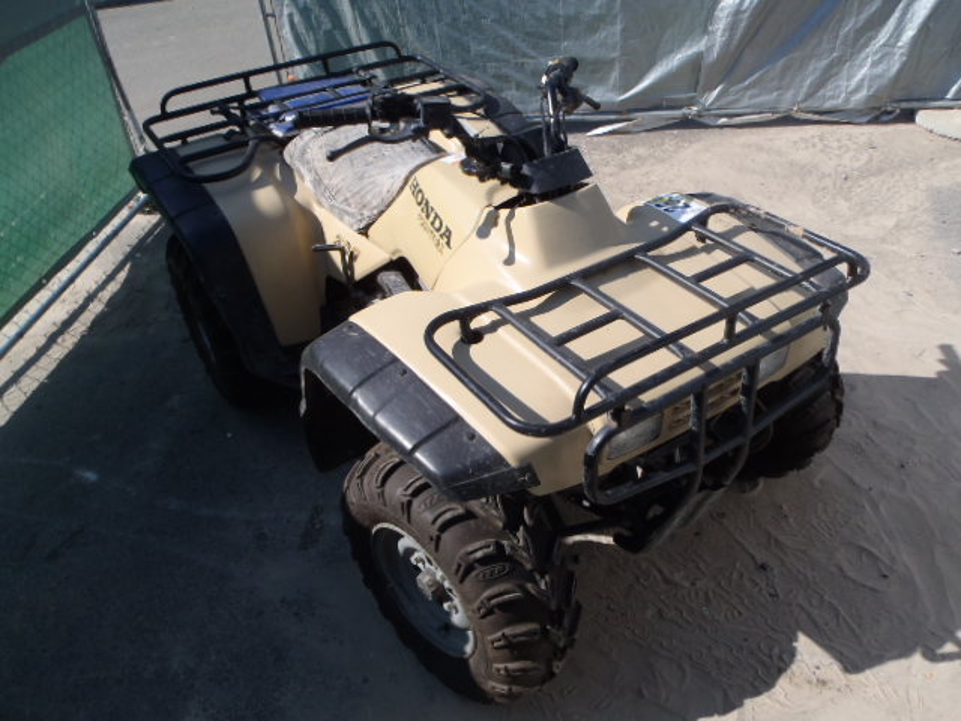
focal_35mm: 28
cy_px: 360
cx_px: 480
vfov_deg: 49.7
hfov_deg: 63.4
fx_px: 777
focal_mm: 5
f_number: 4.5
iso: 80
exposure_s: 1/500
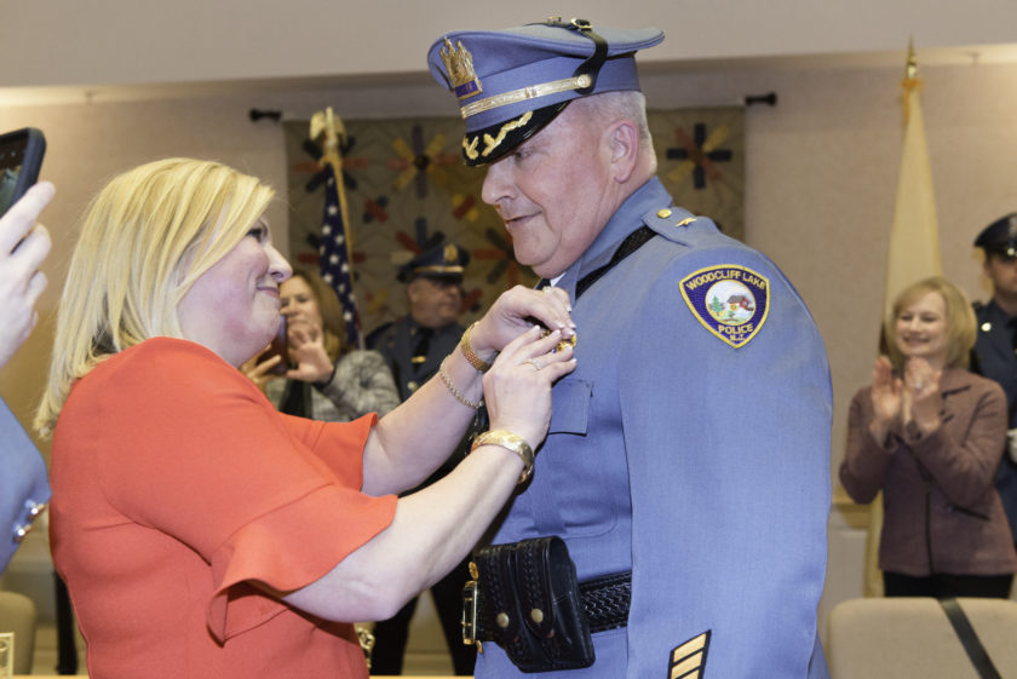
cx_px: 508
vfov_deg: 28.1
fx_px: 1357
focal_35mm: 48
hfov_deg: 41.1
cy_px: 340
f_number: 4.5
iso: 1600
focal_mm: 48
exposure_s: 1/60
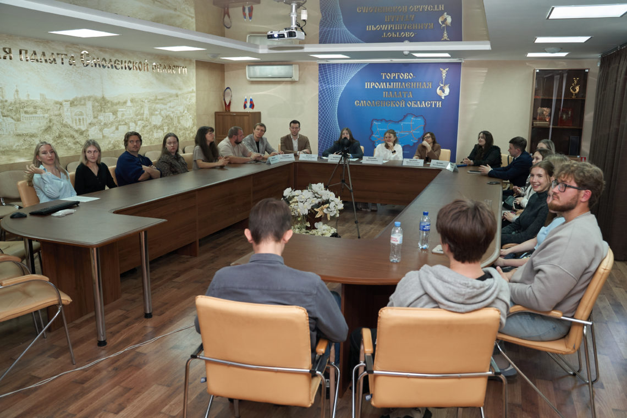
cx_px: 314
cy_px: 209
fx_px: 488
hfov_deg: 65.5
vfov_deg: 46.4
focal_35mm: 28
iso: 800
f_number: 3.5
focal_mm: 28
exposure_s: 1/200
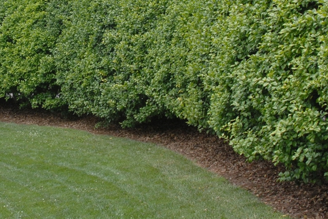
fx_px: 812
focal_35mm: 89
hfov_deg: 22.3
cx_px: 35
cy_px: 32
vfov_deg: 15.3
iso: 400
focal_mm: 28
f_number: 8
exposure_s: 1/250
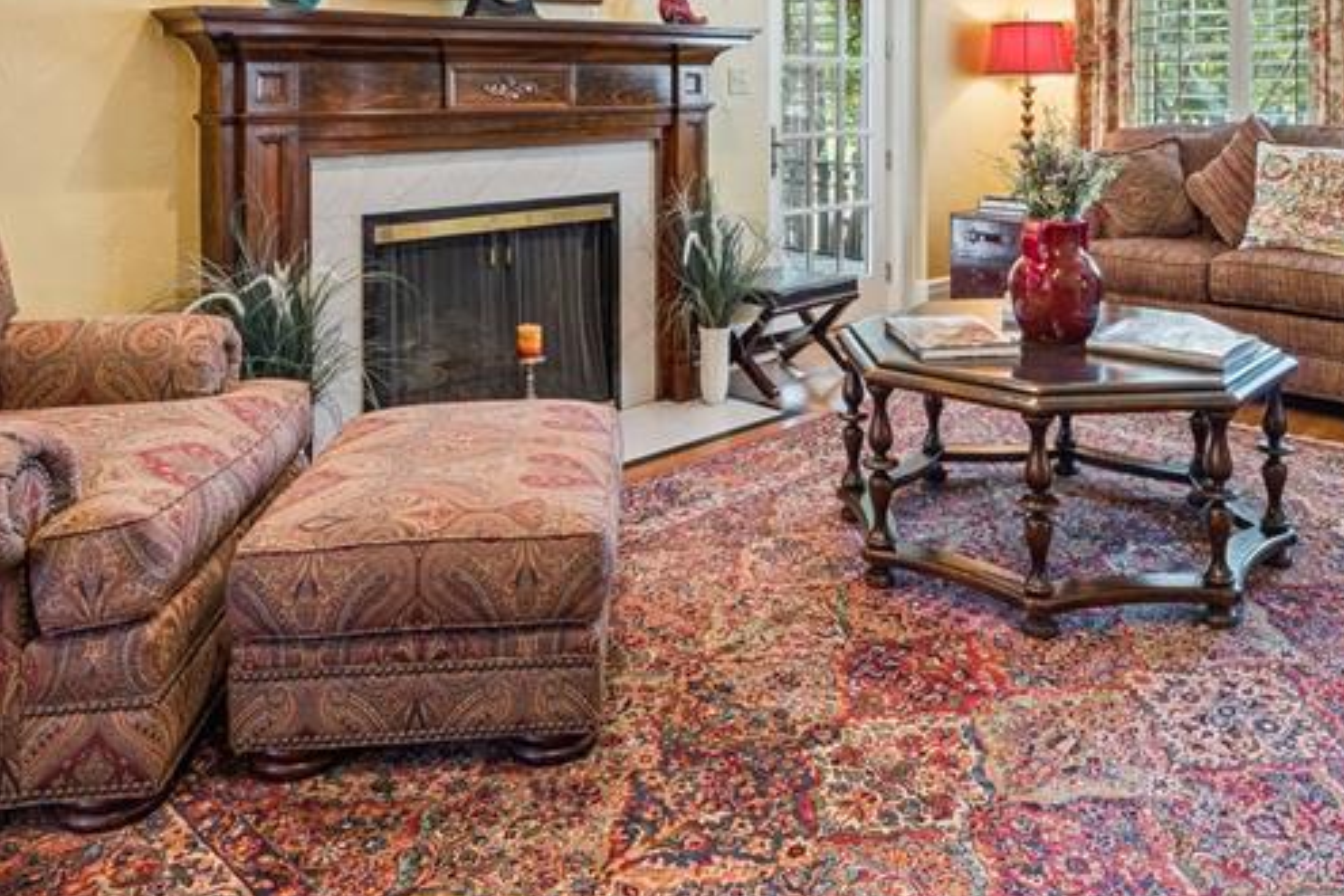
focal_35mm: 31
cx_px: 775
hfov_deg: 60.0
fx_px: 1157
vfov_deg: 39.1
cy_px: 76
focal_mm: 10
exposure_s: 1/10
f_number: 8
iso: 200
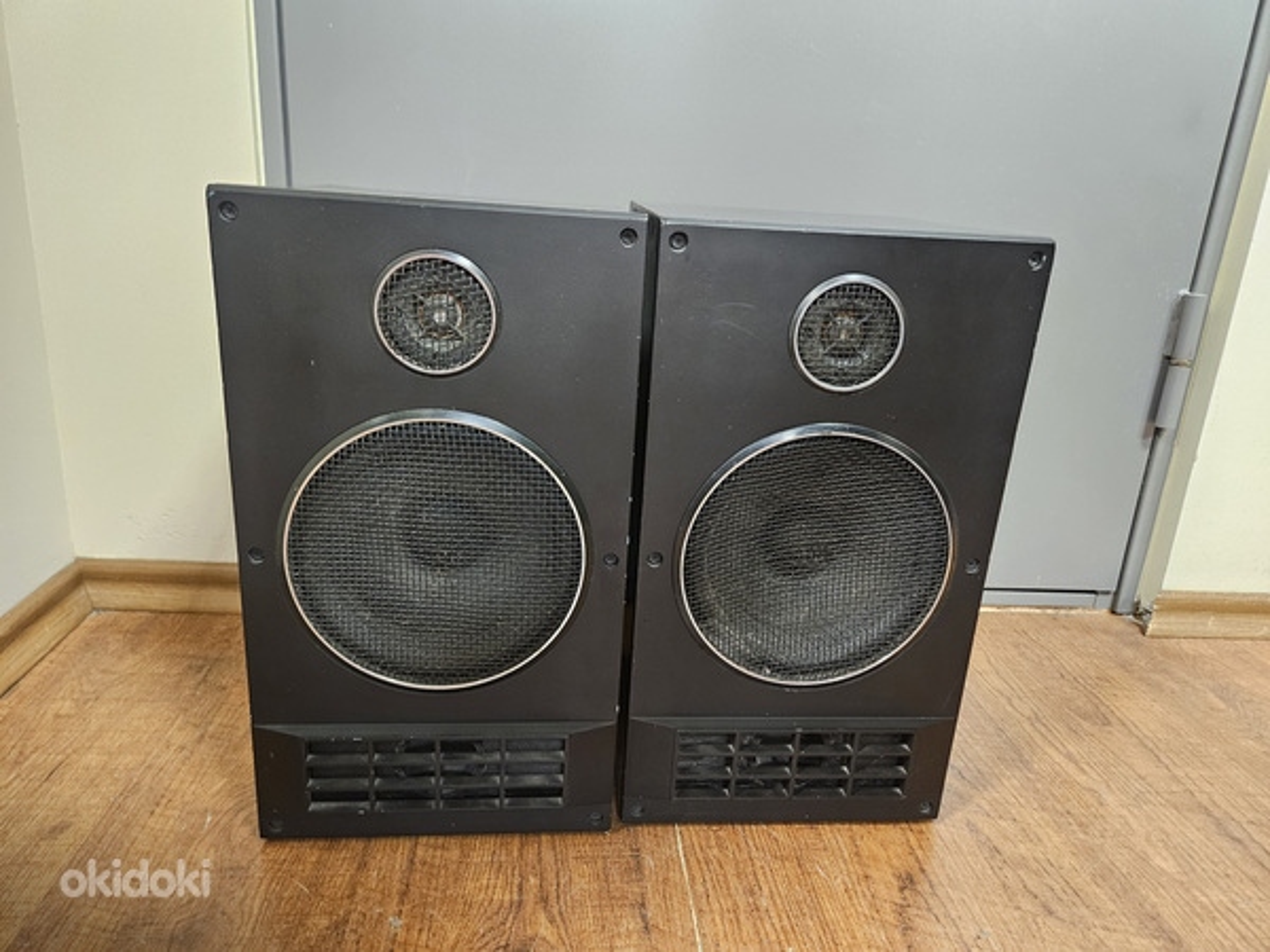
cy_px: 476
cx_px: 635
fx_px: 844
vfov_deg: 58.9
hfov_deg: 73.9
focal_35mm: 23
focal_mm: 5.4
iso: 800
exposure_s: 1/25
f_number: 1.8
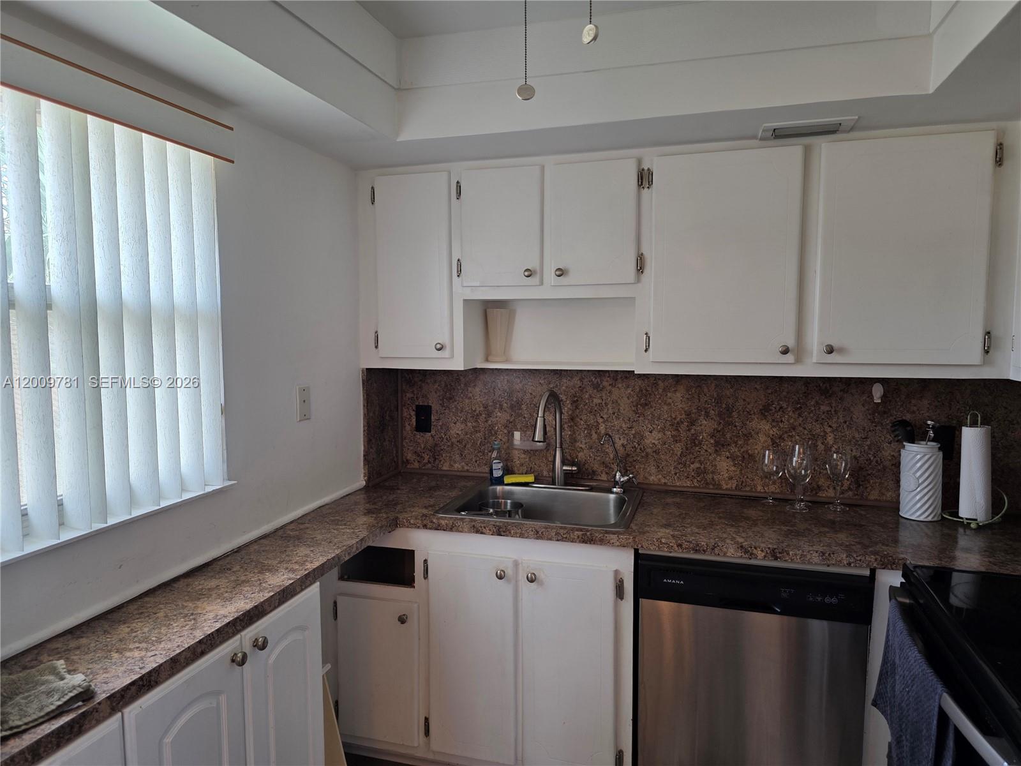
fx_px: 678
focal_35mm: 23
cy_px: 383
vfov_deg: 58.9
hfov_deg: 73.9
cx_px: 510
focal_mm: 6.3
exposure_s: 1/120
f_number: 1.7
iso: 100
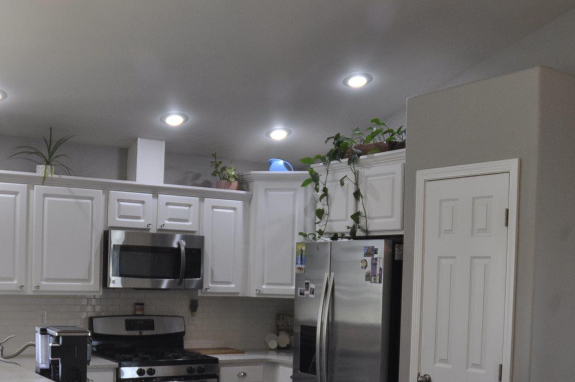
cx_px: 277
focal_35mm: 48
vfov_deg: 27.4
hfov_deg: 41.2
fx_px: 766
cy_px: 313
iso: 400
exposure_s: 1/80
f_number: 4.5
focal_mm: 18
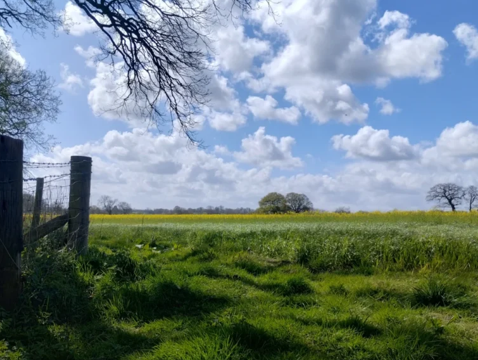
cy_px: 208
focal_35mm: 38
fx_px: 525
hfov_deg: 48.9
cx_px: 249
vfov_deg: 37.7
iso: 100
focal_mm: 4.27
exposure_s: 1/1226
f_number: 1.8
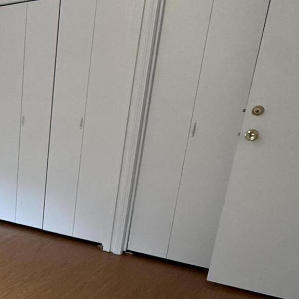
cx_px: -69
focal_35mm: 43
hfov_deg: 31.9
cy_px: 233
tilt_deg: -18.1
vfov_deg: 37.9
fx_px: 420
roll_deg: +0.2
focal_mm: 2.22
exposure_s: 1/120
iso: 250
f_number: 2.2
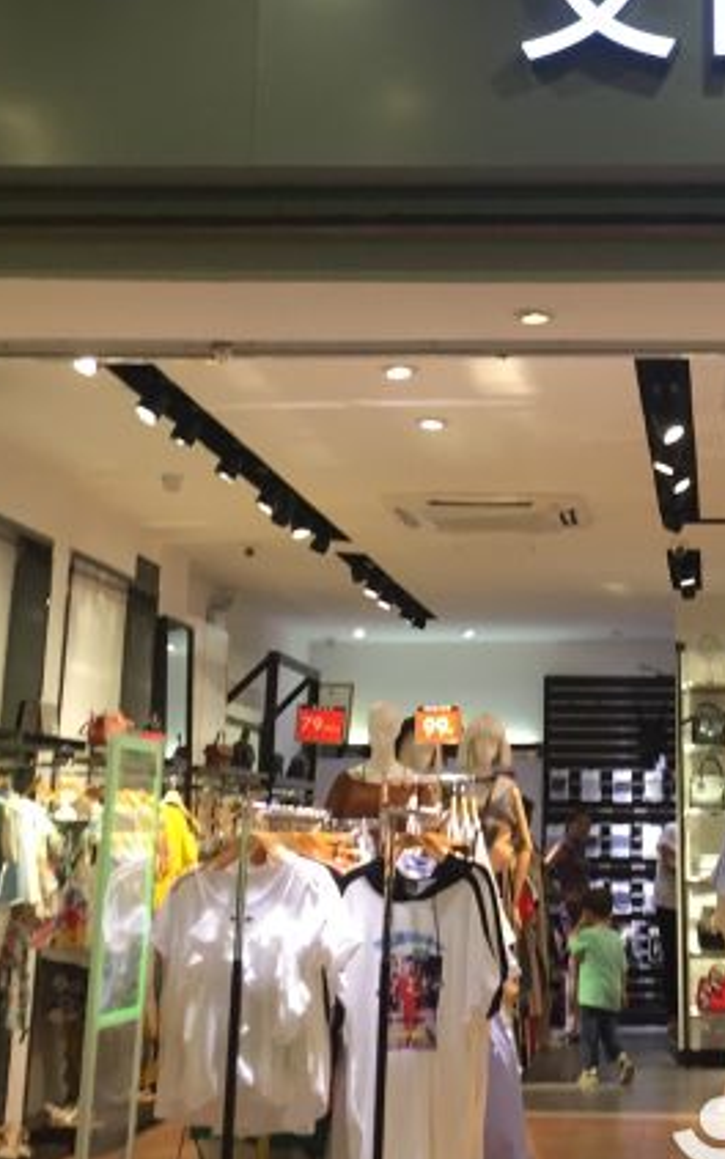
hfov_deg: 24.7
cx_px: 641
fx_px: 1611
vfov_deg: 38.9
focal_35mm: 51
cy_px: 343
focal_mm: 4.15
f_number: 2.2
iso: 40
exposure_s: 1/33
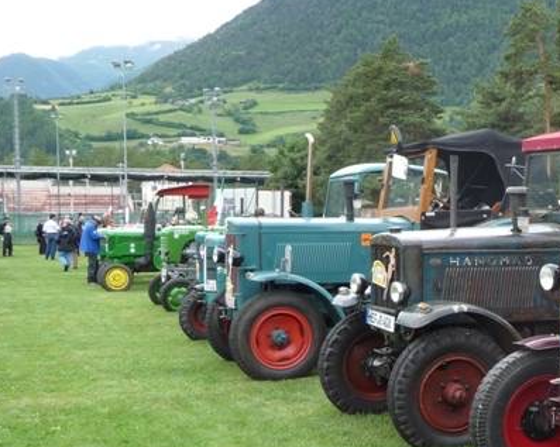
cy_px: 296
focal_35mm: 63
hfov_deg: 28.3
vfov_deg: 24.1
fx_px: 1043
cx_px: 556
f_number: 3.5
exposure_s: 1/160
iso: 100
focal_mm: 5.3
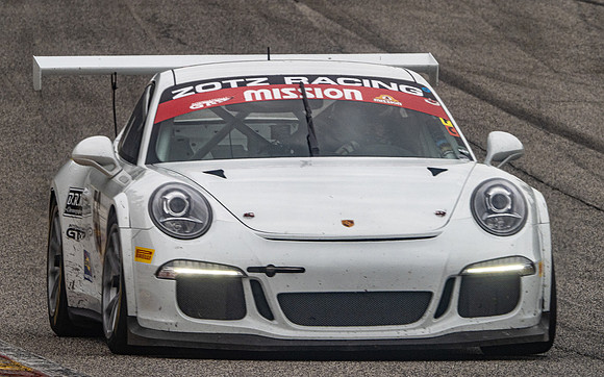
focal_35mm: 949
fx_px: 15617
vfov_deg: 1.4
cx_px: 282
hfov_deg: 2.2
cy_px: 136
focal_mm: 420
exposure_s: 1/400
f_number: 13
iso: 400
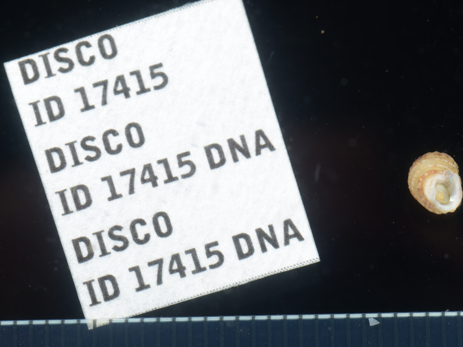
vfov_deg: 13.7
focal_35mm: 108
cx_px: 282
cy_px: 159
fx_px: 1444
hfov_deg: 18.2
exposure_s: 1/250
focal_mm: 60
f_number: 18
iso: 100
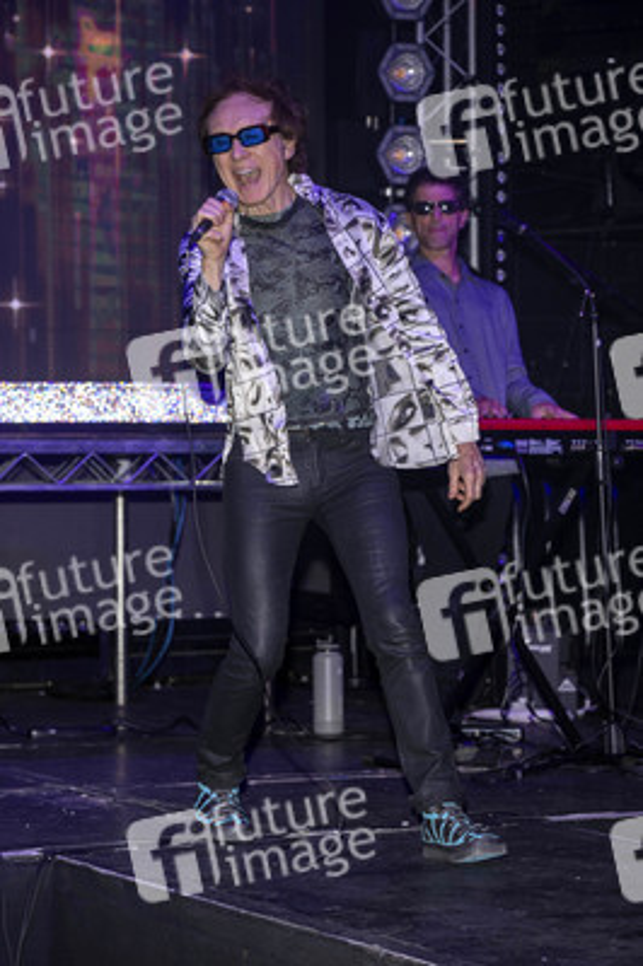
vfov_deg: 20.6
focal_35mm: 99
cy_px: 483
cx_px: 322
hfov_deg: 13.8
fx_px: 2657
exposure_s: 1/200
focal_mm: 99
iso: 800
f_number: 5.6
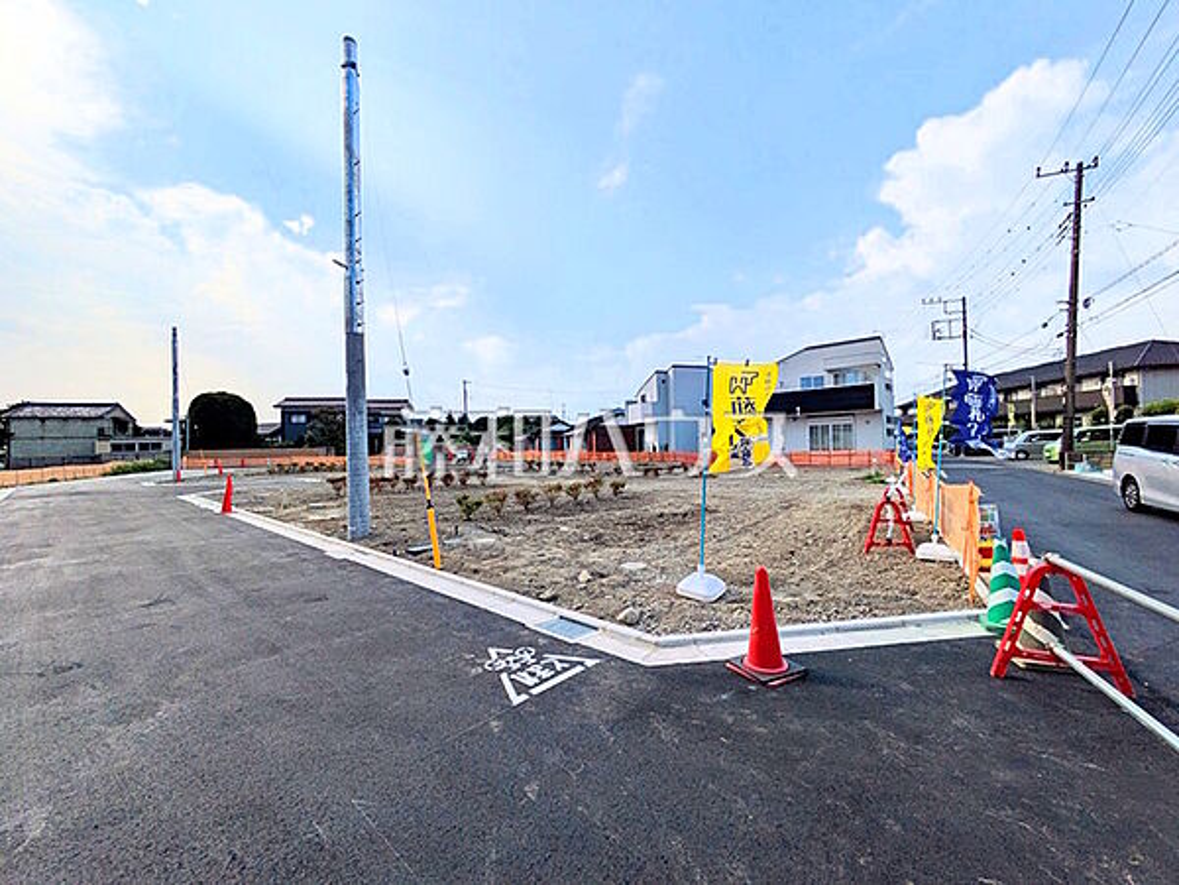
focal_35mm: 14
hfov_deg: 102.1
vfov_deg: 85.7
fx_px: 477
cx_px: 590
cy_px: 442
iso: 50
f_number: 2.2
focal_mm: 1.83
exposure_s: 1/2404
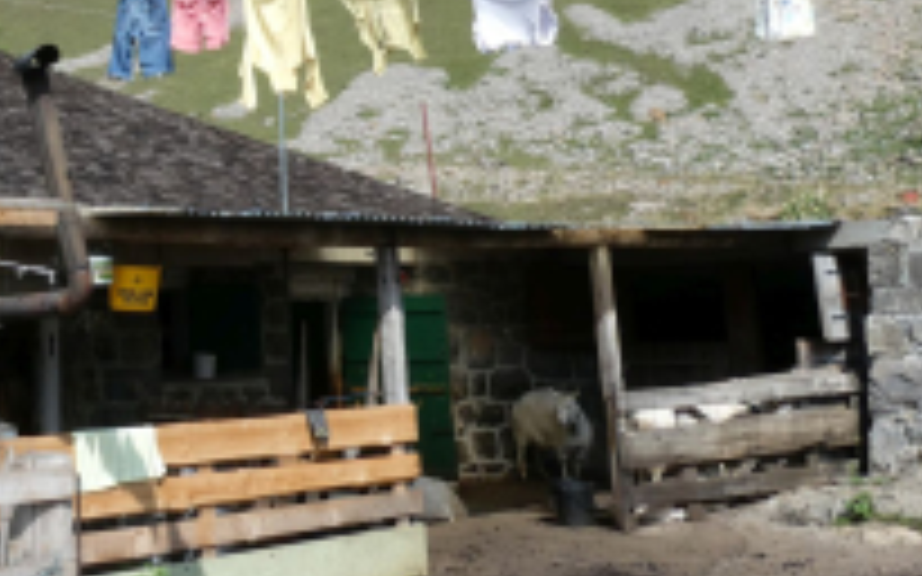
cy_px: 14
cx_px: 182
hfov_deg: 36.9
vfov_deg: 23.5
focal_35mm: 53
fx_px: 1331
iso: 80
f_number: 3.3
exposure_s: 1/1000
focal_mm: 4.3
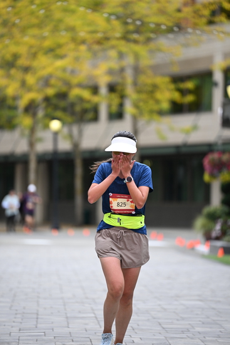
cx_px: 115
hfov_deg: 6.9
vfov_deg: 10.3
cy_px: 172
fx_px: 1915
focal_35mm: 200
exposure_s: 1/2500
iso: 640
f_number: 2.8
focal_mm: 200
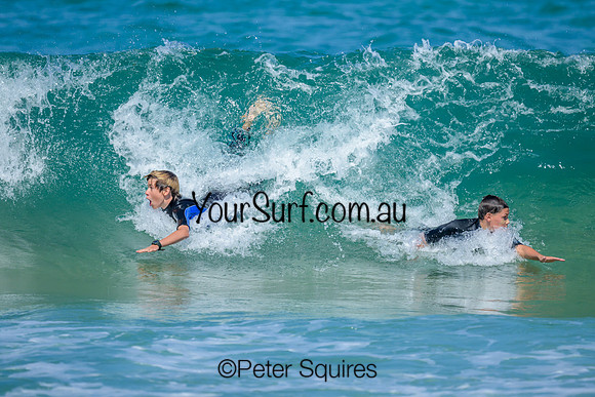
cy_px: 185
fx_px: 14105
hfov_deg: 2.4
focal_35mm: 853
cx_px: 300
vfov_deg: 1.6
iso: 320
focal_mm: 800
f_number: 6.3
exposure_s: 1/2500
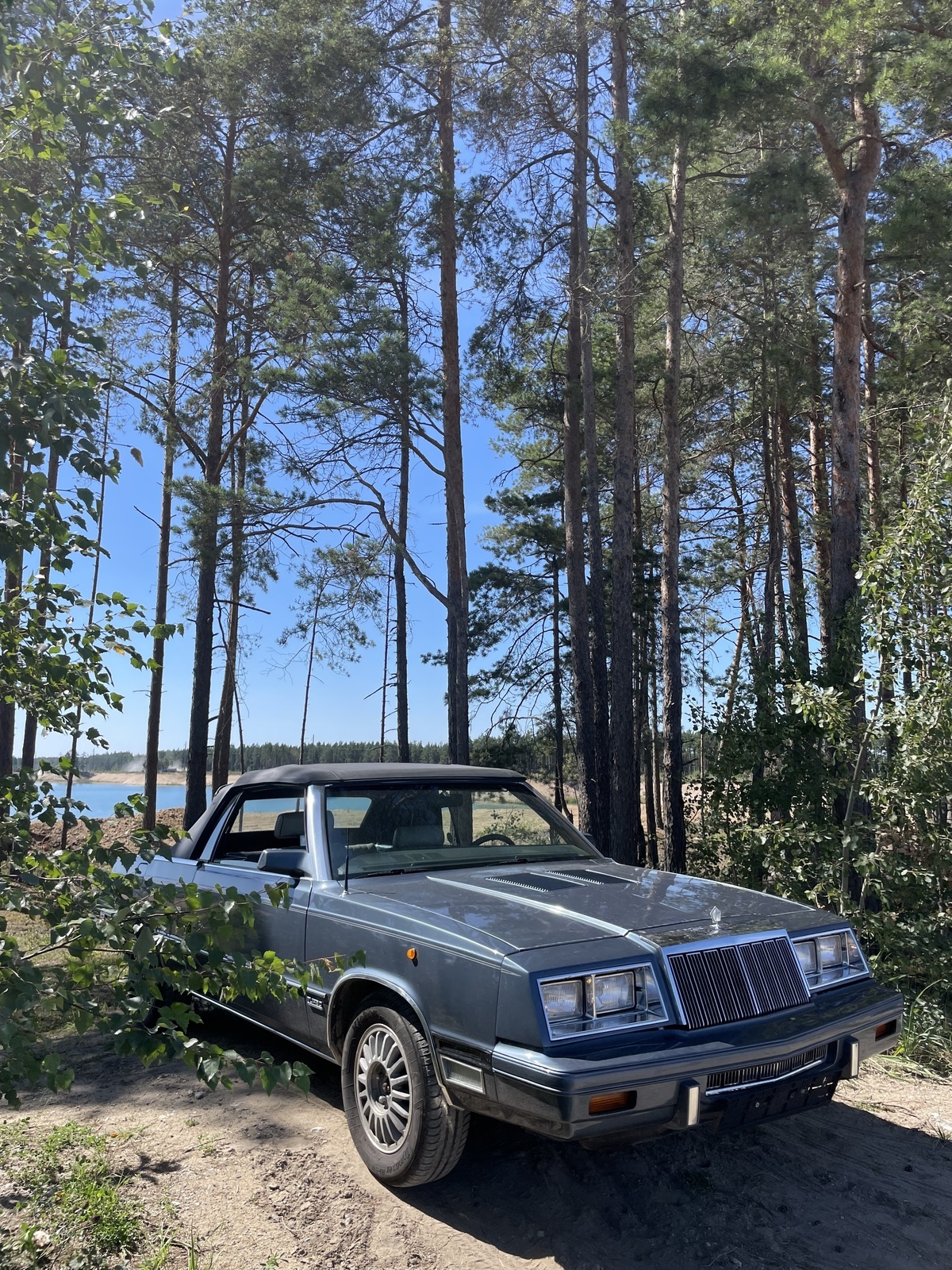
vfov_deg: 67.3
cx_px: 476
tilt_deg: +8.5
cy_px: 635
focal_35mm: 26
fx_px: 953
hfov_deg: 53.1
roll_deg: +0.5
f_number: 1.6
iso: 32
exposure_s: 1/2132
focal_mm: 4.2
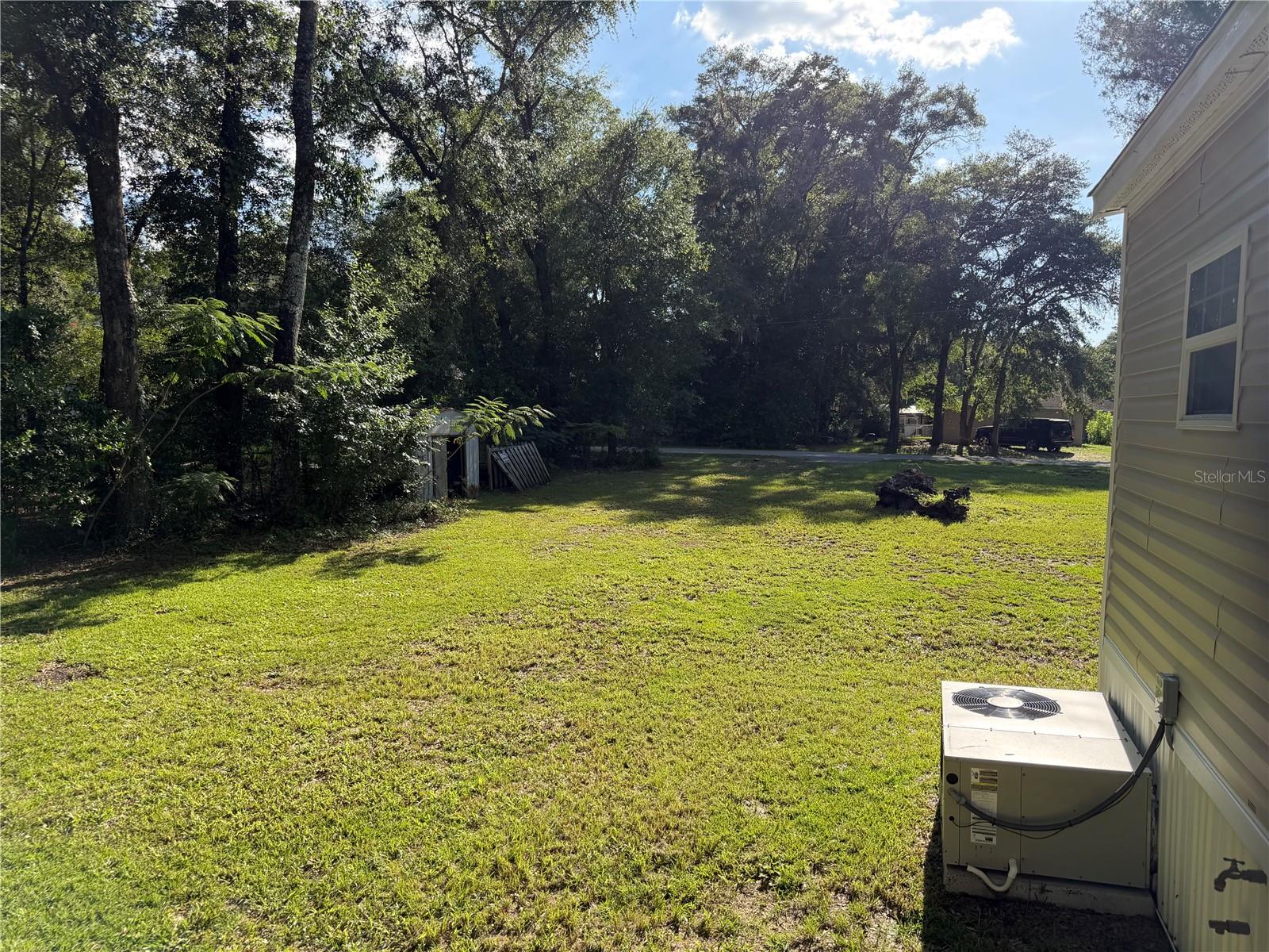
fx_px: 880
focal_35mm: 24
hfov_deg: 71.6
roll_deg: -0.6
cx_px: 634
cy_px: 476
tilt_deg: -3.9
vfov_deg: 56.8
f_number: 1.78
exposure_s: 1/1949
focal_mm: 6.76
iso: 80
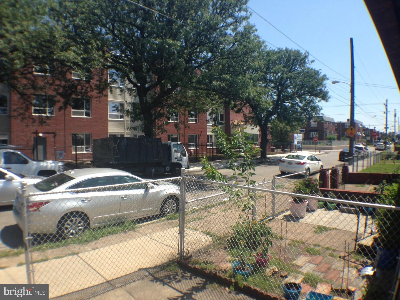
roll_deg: -0.6
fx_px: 381
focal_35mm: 33
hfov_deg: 55.4
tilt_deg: -2.1
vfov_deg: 42.9
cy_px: 150
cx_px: 200
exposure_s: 1/1261
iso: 50
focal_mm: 4.12
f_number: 2.4
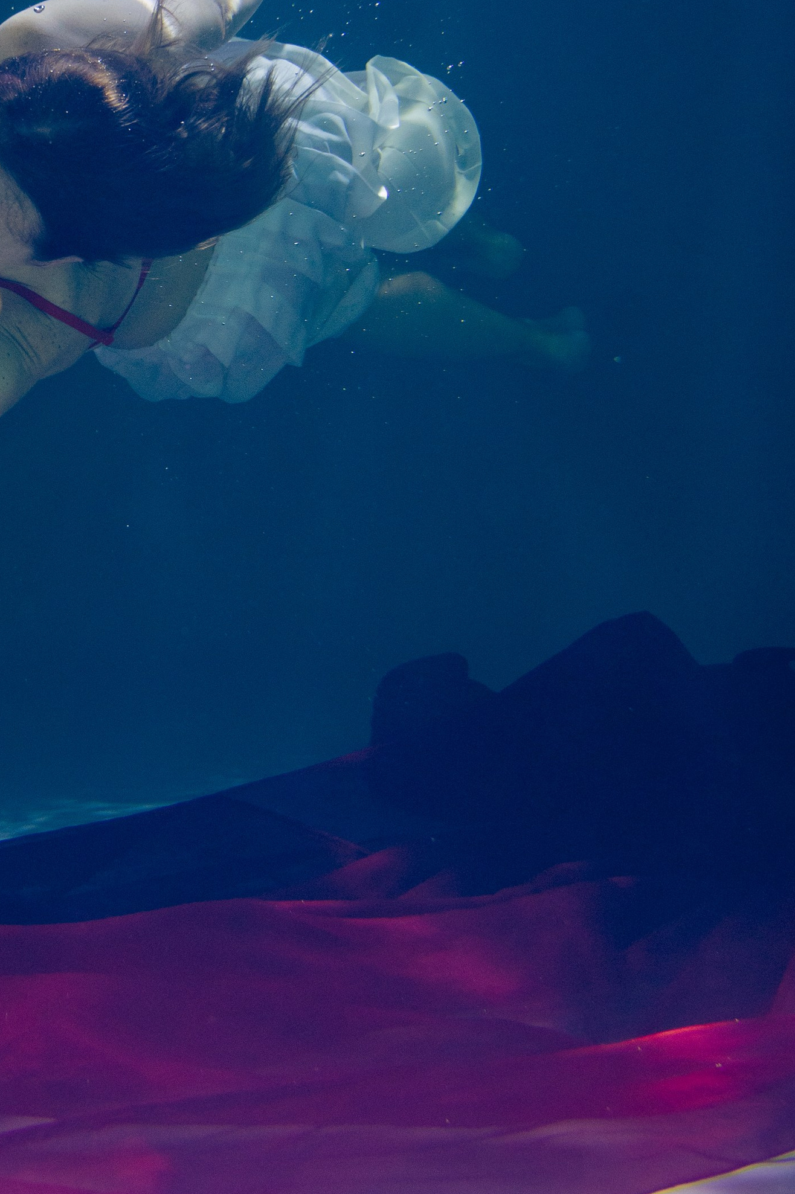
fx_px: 2387
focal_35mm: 72
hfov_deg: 18.7
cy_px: 309
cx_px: 115
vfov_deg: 27.7
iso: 1000
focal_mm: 37
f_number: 4
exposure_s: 1/320
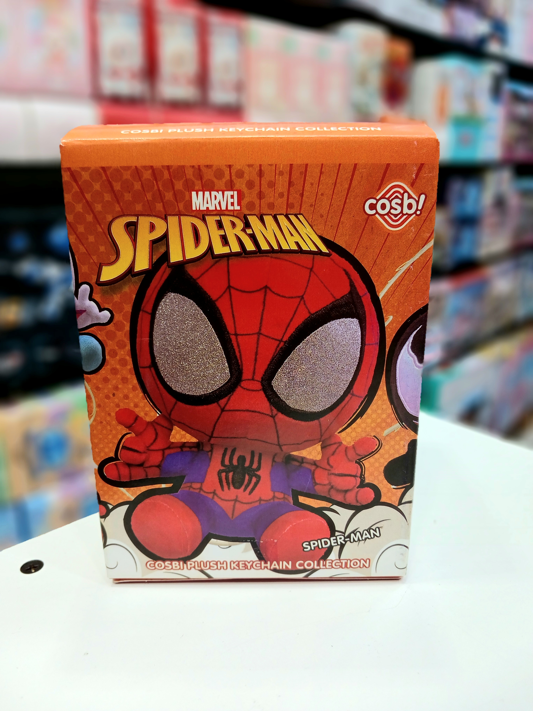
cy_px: 356
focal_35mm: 27
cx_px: 266
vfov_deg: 65.3
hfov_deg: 51.4
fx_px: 554
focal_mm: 4
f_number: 1.8
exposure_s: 1/50.3
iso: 32
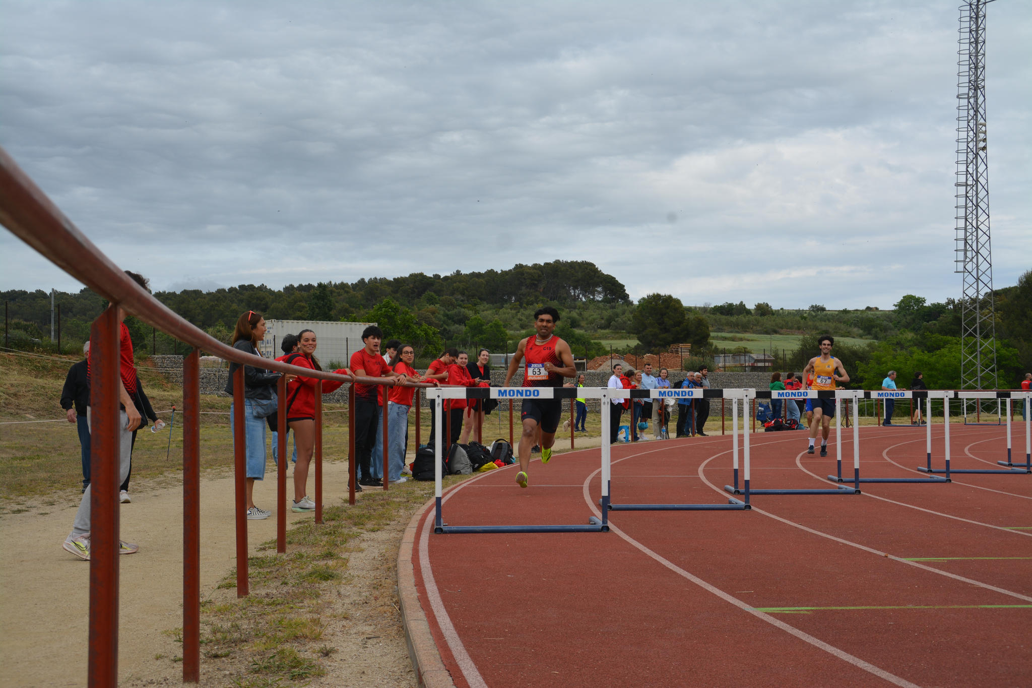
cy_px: 344
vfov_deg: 28.1
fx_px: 1376
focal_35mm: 48
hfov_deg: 41.1
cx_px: 516
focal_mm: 32
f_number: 8
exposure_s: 1/250
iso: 125
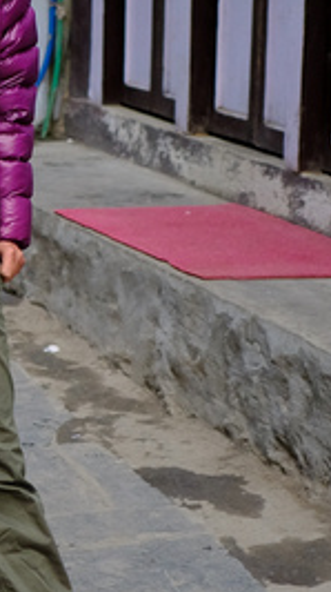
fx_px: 2160
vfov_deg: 15.5
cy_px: 161
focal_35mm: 138
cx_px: -191
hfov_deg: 8.5
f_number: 2
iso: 1000
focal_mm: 23
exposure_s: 1/1600
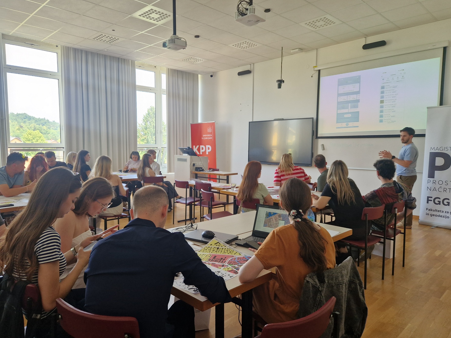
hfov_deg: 69.3
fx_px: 326
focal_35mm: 25
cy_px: 173
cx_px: 209
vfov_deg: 54.9
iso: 80
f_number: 1.8
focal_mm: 5.4
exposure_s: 1/120
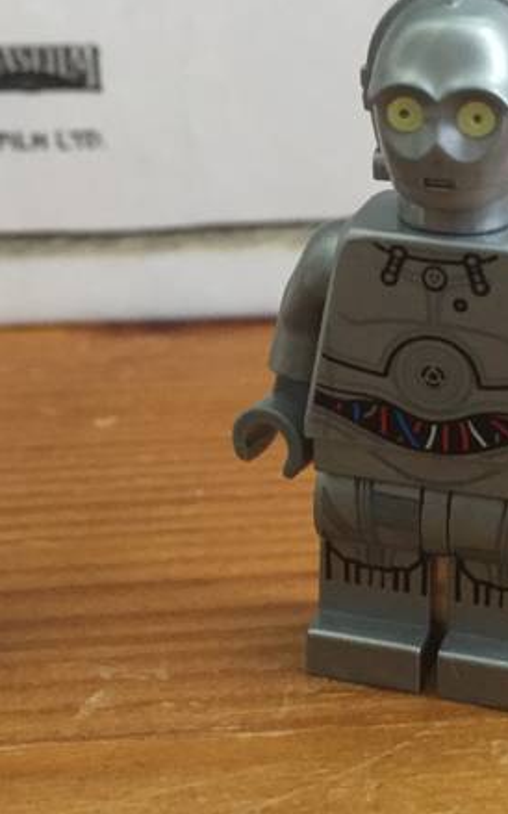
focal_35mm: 63
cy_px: 344
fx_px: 1397
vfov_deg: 32.4
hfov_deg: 20.3
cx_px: 445
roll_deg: -1.5
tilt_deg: -24.4
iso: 250
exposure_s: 1/25
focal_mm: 4.15
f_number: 2.2
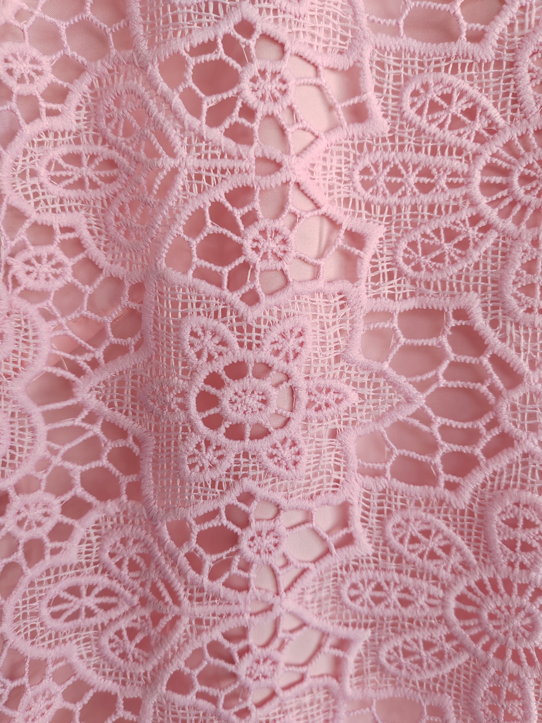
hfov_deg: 51.4
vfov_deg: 65.3
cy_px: 362
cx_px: 271
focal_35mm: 27
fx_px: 564
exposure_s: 1/110
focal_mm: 5.52
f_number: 1.9
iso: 100
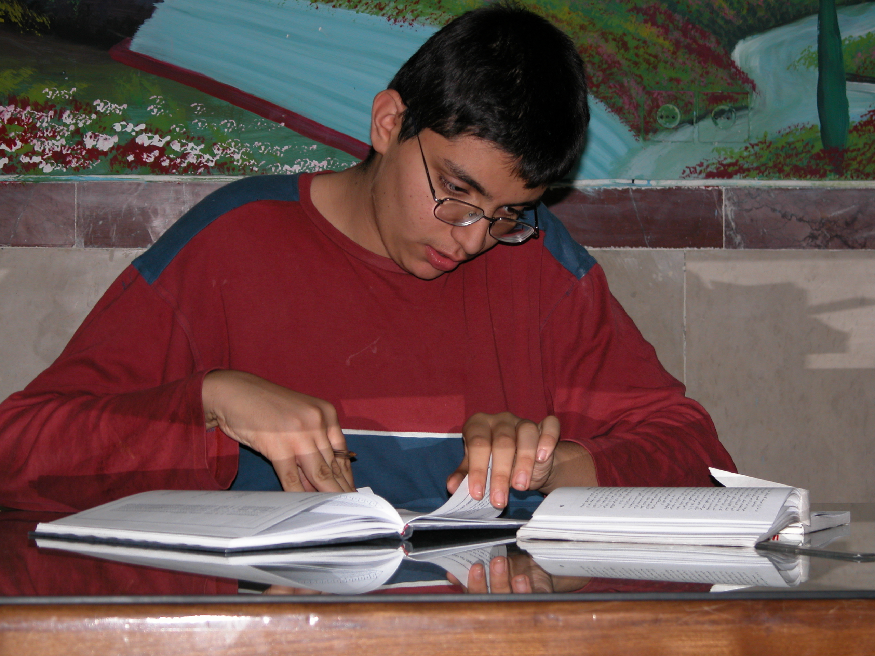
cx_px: 438
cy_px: 328
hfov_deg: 19.6
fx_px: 2528
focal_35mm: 100
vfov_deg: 14.8
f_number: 3.6
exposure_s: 1/125
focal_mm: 25.4
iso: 100
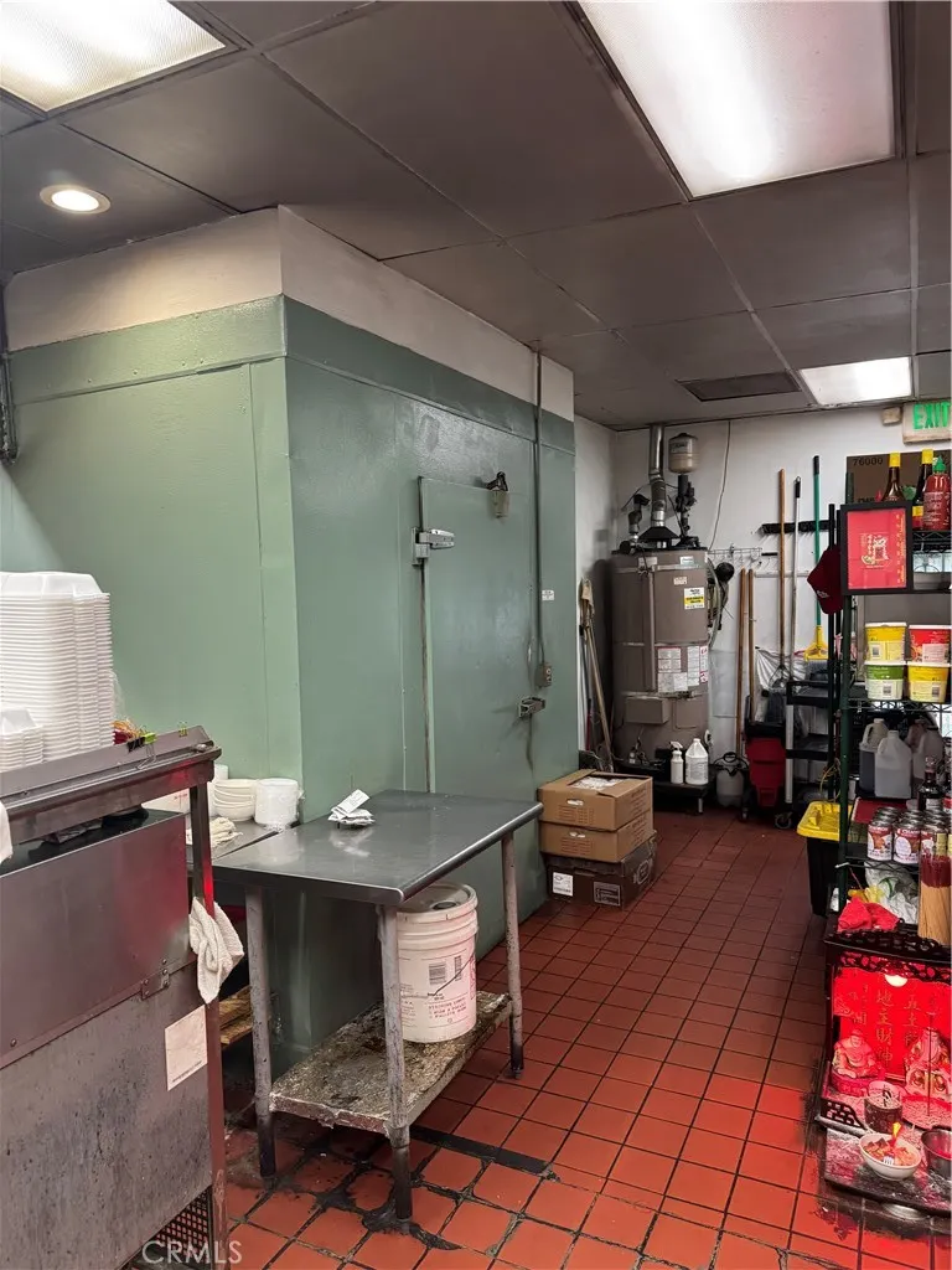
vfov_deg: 71.6
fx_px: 880
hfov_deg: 56.8
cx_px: 476
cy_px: 635
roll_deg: -1.1
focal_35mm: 24
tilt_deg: -3.9
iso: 500
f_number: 1.78
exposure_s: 1/60
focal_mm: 6.76
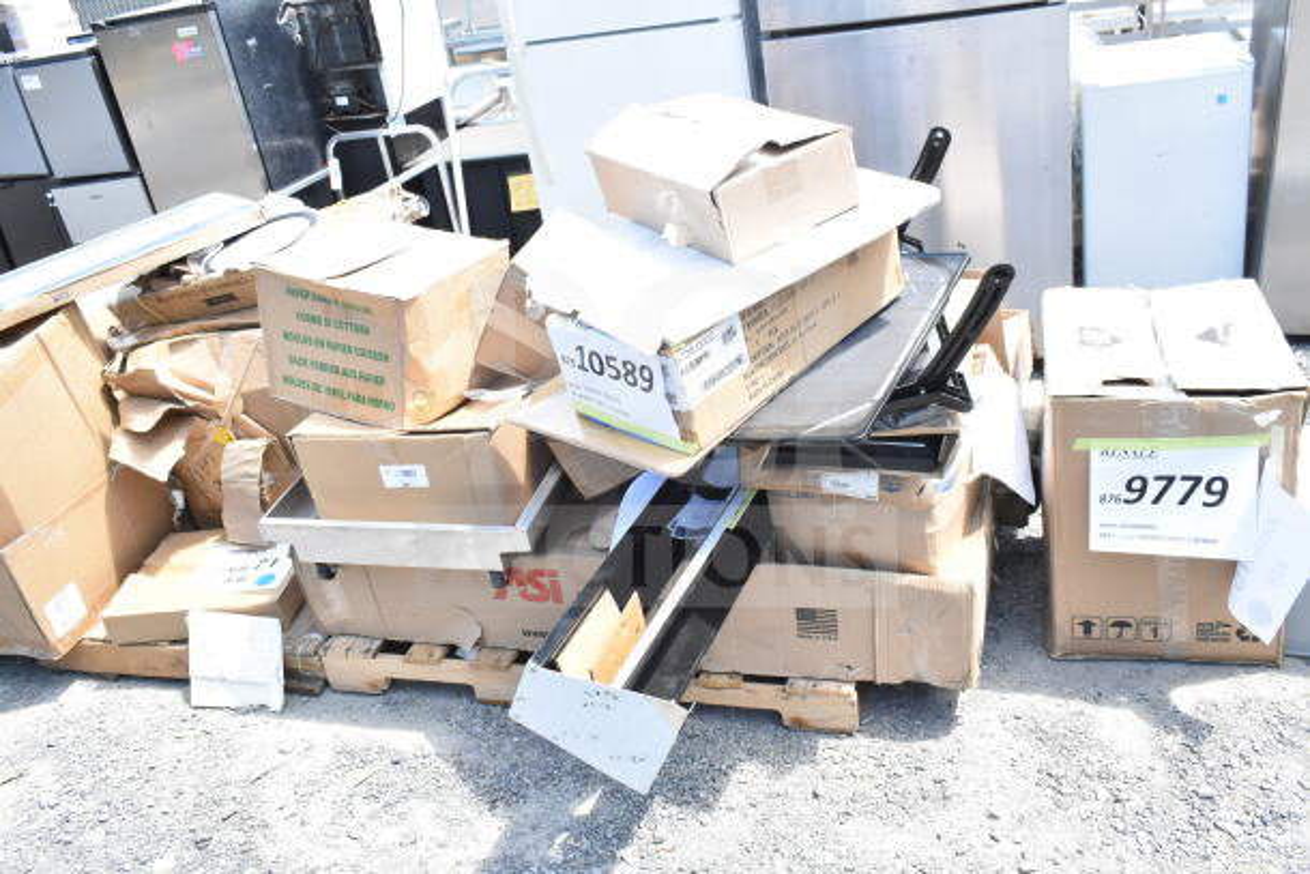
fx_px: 1201
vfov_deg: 40.0
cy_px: 437
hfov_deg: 57.2
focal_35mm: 33
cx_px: 655
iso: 1600
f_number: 10
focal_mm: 22
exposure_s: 1/400
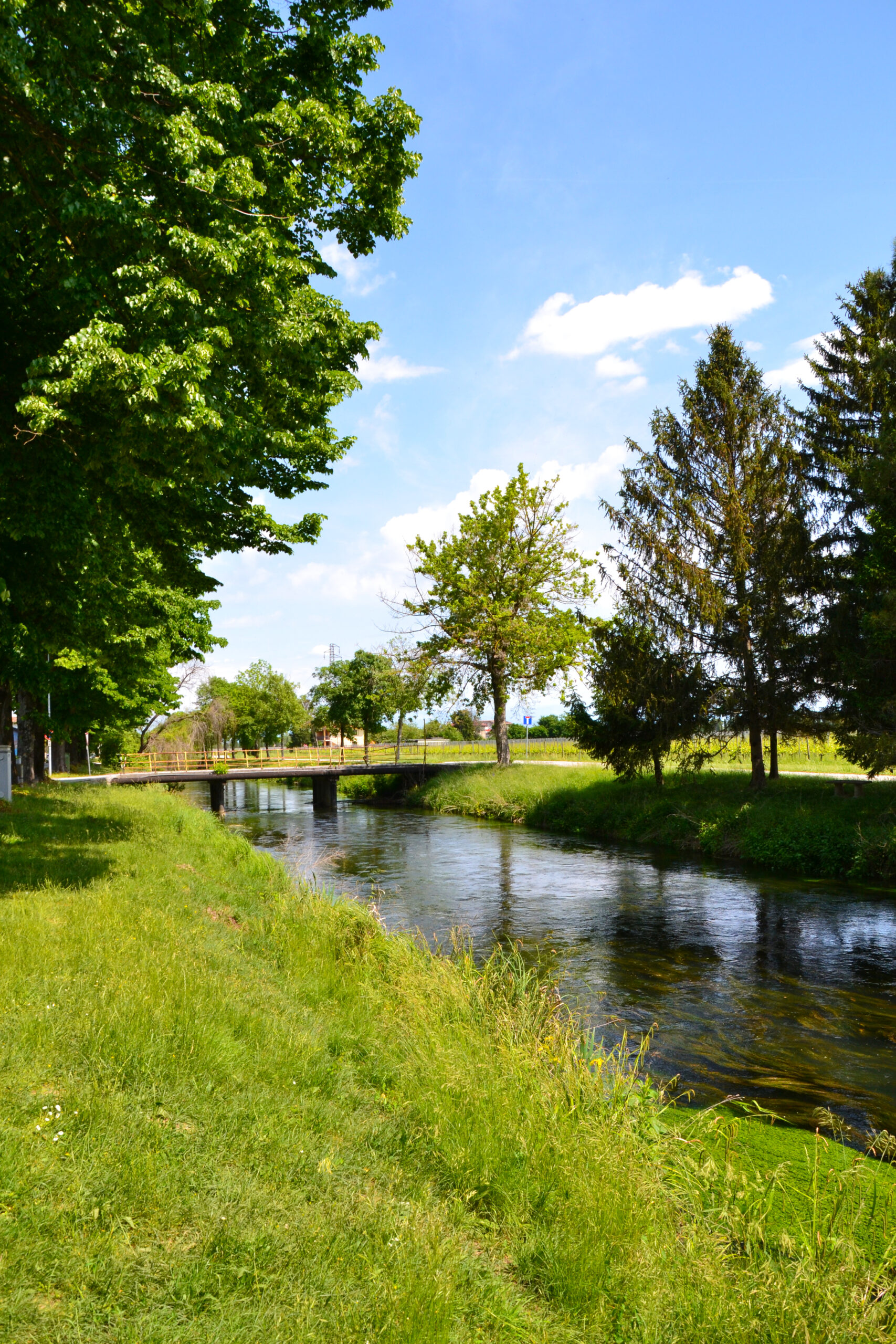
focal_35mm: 27
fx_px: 1008
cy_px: 672
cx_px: 448
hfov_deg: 47.9
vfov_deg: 67.4
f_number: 10
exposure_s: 1/320
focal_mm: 18
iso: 400
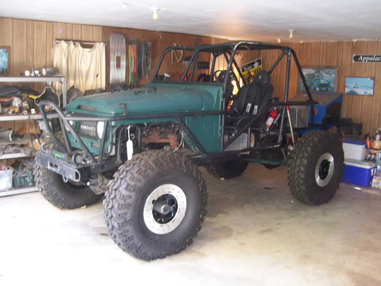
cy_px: 143
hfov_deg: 51.4
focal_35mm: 36
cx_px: 190
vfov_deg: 39.7
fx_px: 396
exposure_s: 1/8.06
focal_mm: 6
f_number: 2.7
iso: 140
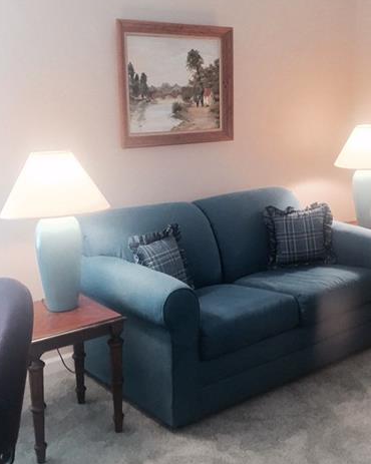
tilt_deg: -11.5
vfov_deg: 39.5
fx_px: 646
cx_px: 267
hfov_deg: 31.6
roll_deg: -0.9
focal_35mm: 47
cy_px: 216
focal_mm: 4.15
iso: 80
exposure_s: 1/30
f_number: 2.2
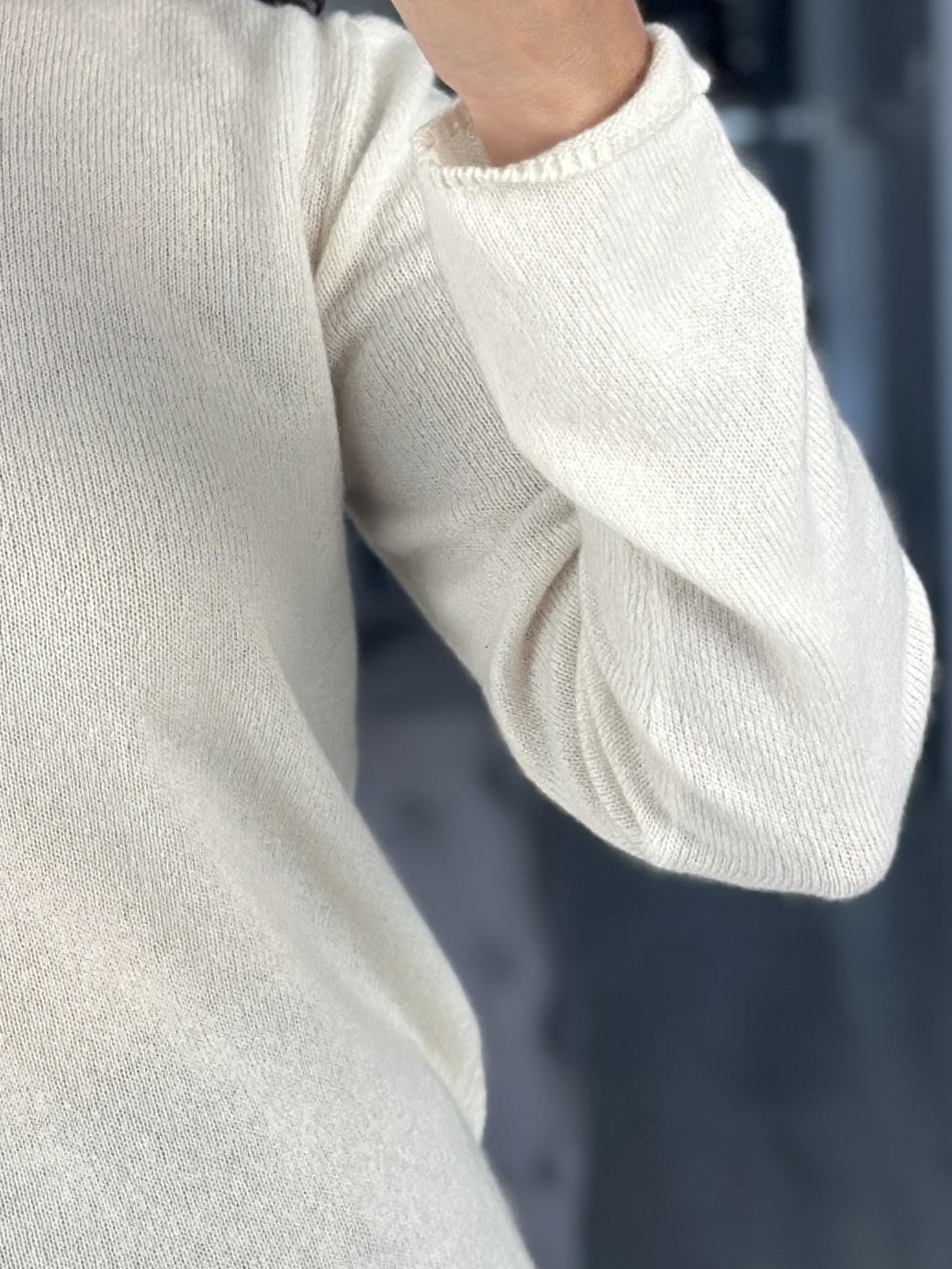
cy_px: 422
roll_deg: +3.8
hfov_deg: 10.5
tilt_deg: -18.6
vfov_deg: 14.1
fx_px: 5132
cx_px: -75
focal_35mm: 140
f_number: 1.78
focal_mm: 6.86
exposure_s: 1/356
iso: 80
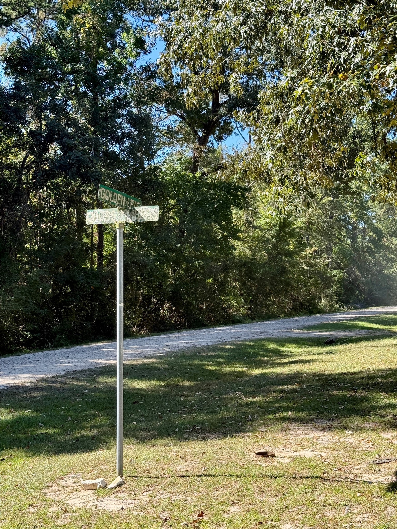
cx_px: 198
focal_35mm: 48
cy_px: 264
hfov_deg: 30.3
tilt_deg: +1.8
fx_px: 734
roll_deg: +0.8
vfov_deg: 39.7
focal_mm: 6.76
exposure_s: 1/1013
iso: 80
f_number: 1.78
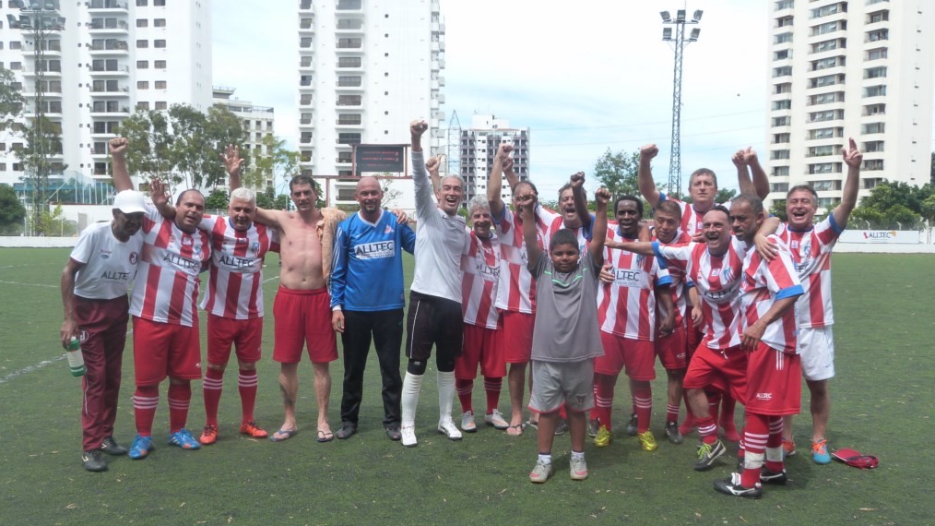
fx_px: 818
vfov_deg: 35.6
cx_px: 467
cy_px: 287
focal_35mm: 33
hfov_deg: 59.5
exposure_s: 1/250
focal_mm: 5.2
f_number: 5.6
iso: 160
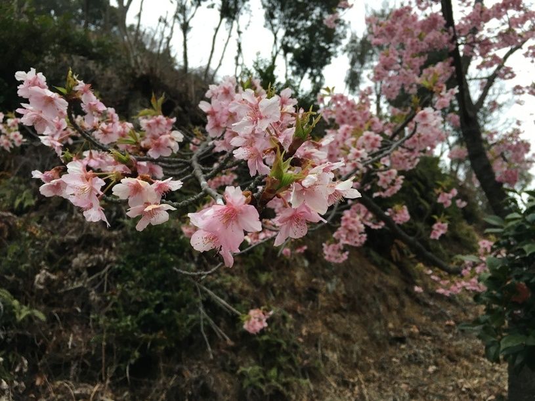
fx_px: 448
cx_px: 268
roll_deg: +2.8
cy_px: 200
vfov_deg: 48.2
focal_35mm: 29
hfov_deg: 61.7
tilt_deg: +17.9
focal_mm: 4.15
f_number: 2.2
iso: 40
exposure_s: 1/30
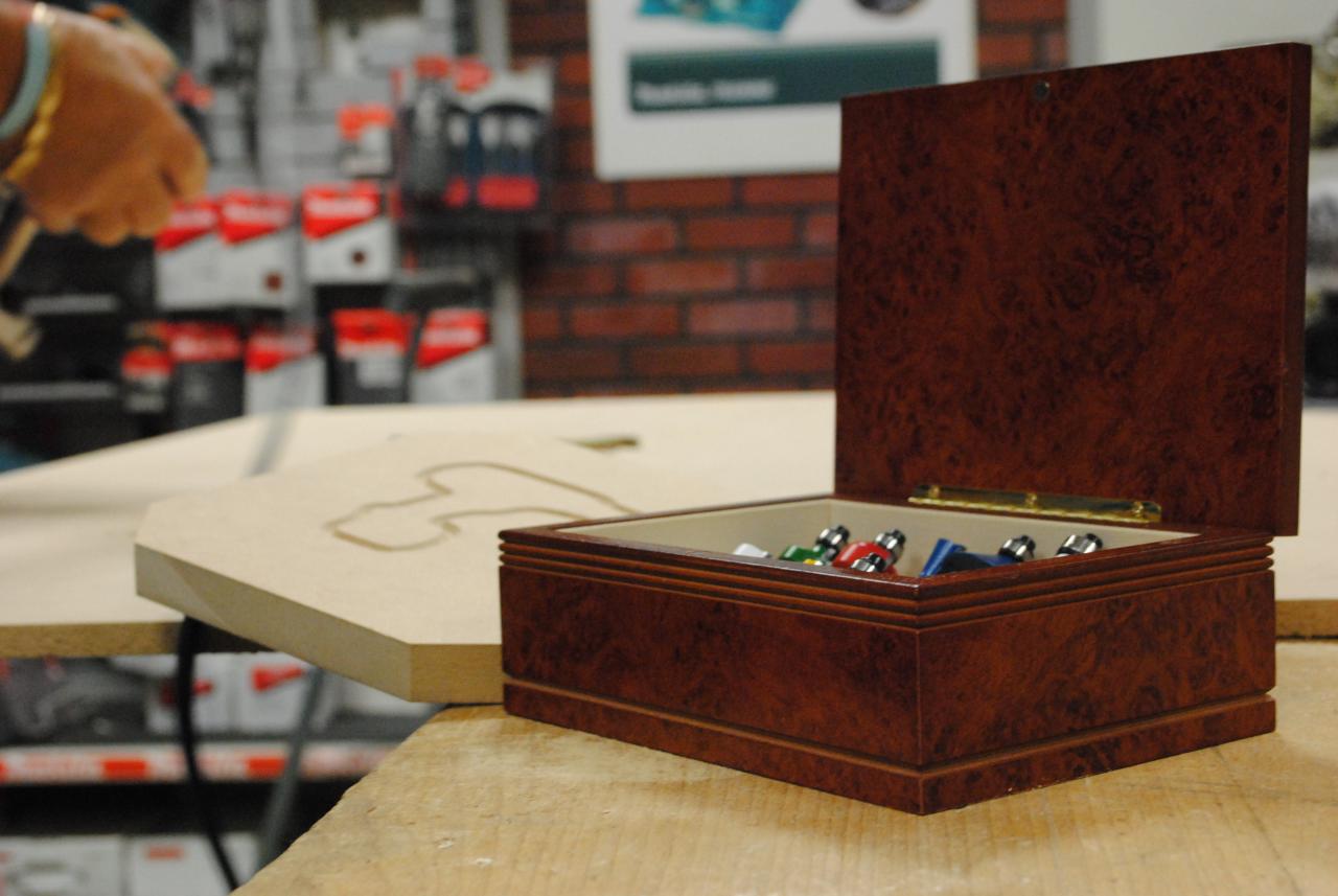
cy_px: 448
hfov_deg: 33.4
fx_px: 2233
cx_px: 669
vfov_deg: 22.7
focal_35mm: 60
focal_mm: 40
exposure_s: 1/30
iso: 1400
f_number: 8
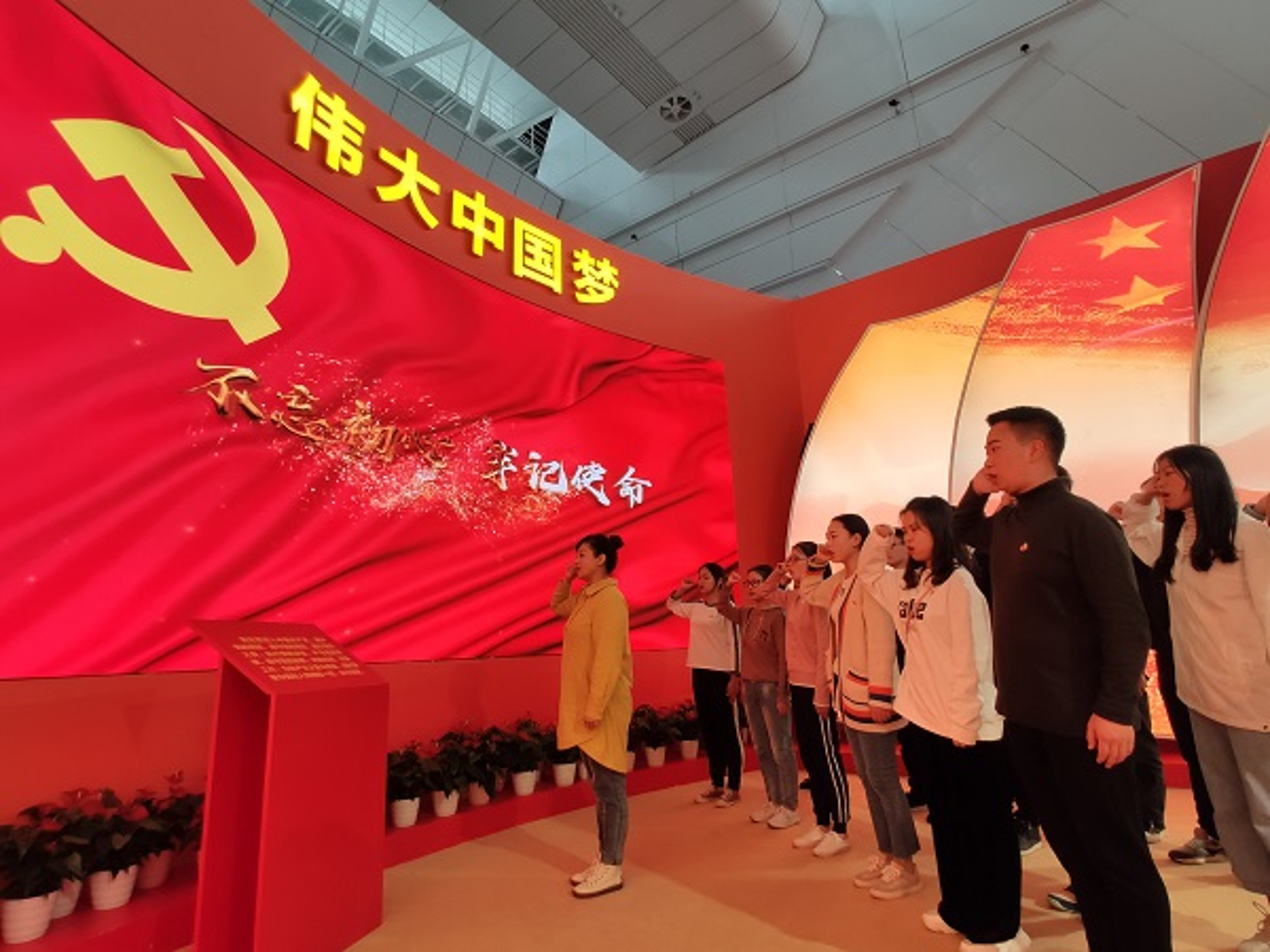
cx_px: 635
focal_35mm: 13
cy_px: 476
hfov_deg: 106.2
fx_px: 477
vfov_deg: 89.9
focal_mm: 2.25
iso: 148
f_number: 2.2
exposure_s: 1/50
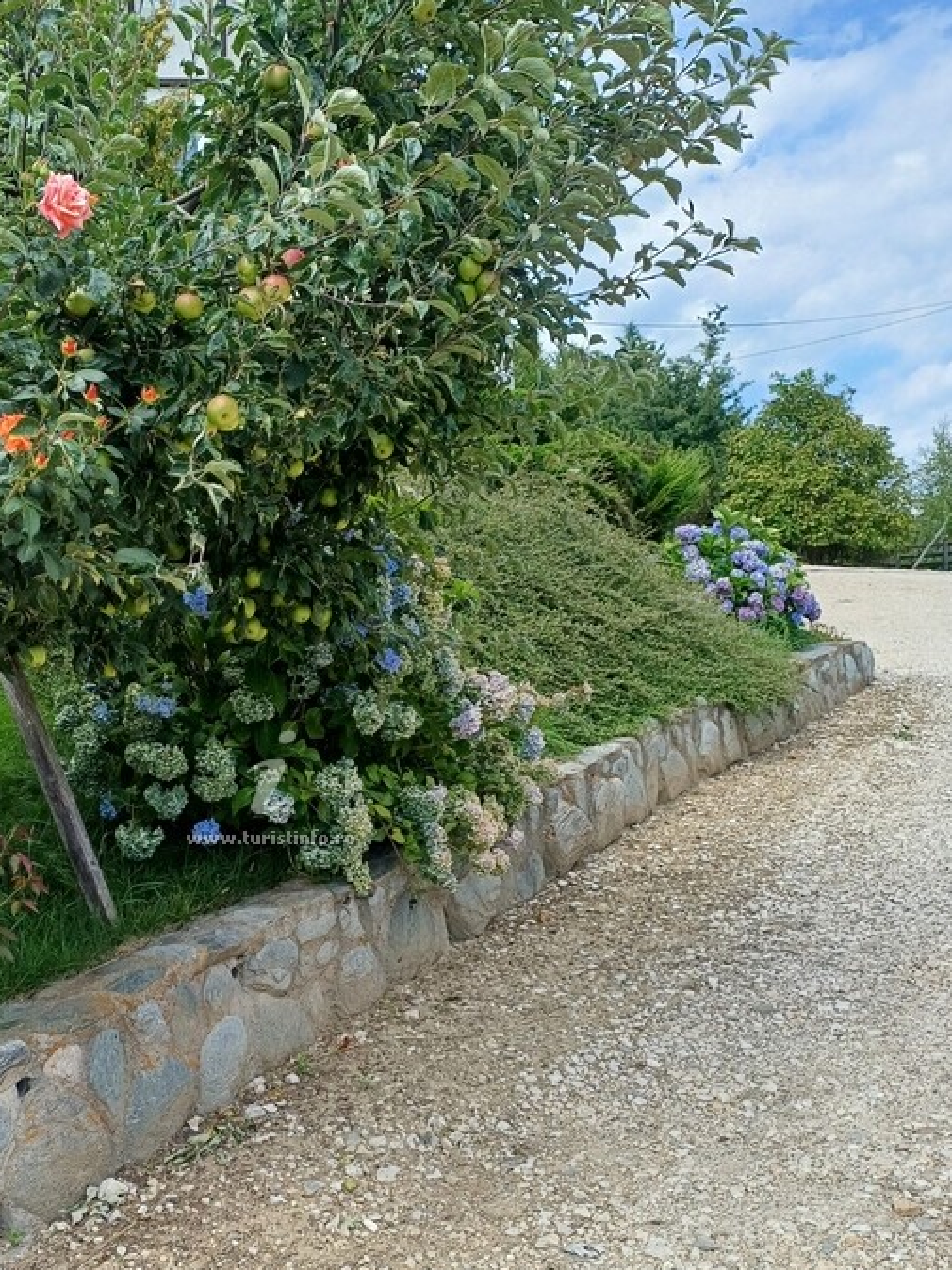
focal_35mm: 38
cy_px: 752
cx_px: 238
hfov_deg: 36.8
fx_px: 1394
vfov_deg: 48.7
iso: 50
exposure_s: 1/650
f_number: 1.8
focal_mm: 4.65
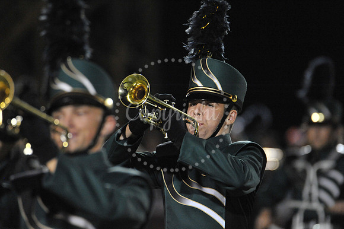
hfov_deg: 3.4
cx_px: 172
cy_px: 114
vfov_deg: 2.3
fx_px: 5730
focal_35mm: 600
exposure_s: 1/160
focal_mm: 600
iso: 6400
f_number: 6.3
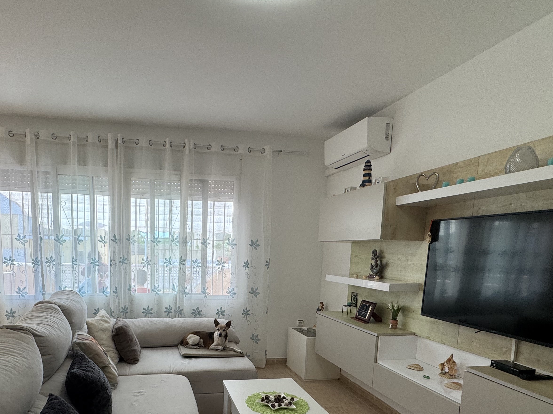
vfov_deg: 54.3
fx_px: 383
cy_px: 307
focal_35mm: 24
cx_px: 211
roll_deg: -0.7
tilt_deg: -6.5
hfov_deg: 70.5
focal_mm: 2.22
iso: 40
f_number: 2.2
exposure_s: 1/136
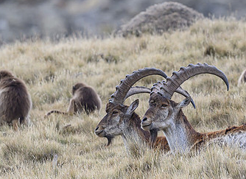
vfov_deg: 1.3
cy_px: 120
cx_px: 156
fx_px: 8036
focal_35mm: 1143
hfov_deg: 1.8
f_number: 4
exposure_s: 1/2000
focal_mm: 400
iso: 640
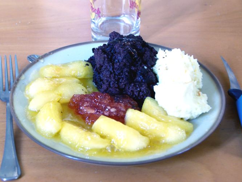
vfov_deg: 16.6
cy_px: 91
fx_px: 622
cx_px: 119
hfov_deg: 22.0
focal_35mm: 89
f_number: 6.7
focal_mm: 55
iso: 1600
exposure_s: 1/3.33
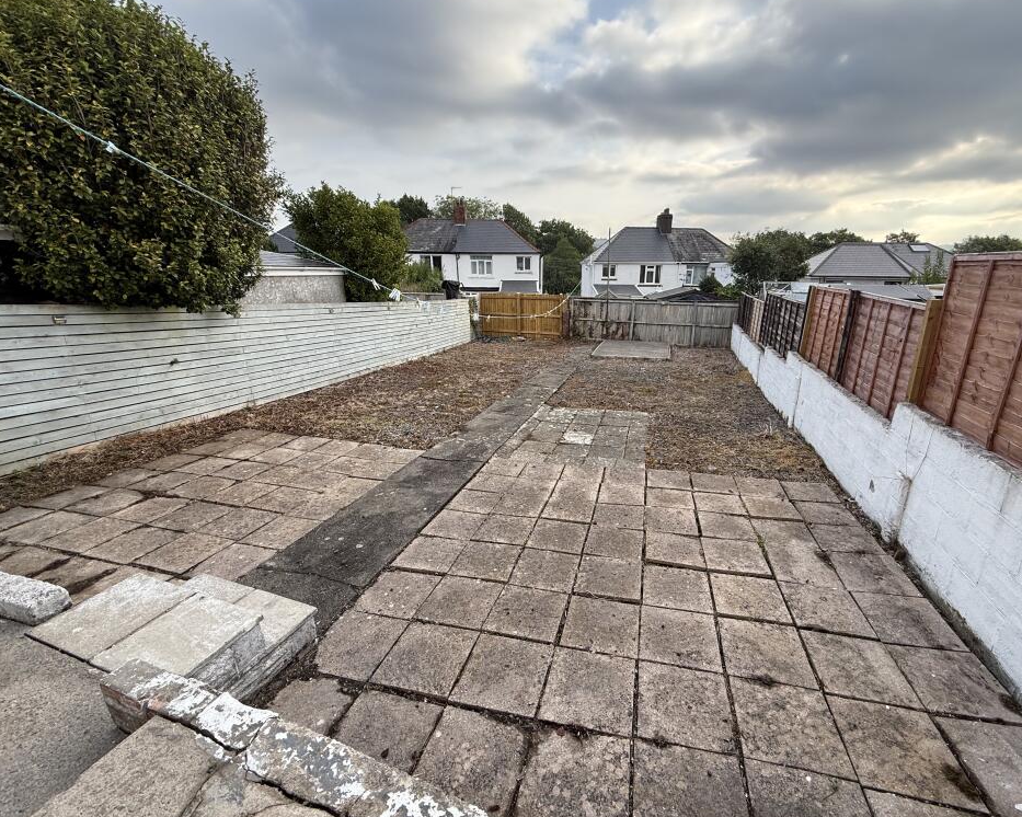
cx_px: 558
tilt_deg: -16.7
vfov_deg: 84.0
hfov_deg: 96.5
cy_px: 405
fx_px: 454
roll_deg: +0.6
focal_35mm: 15
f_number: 2.2
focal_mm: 2.22
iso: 50
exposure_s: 1/445
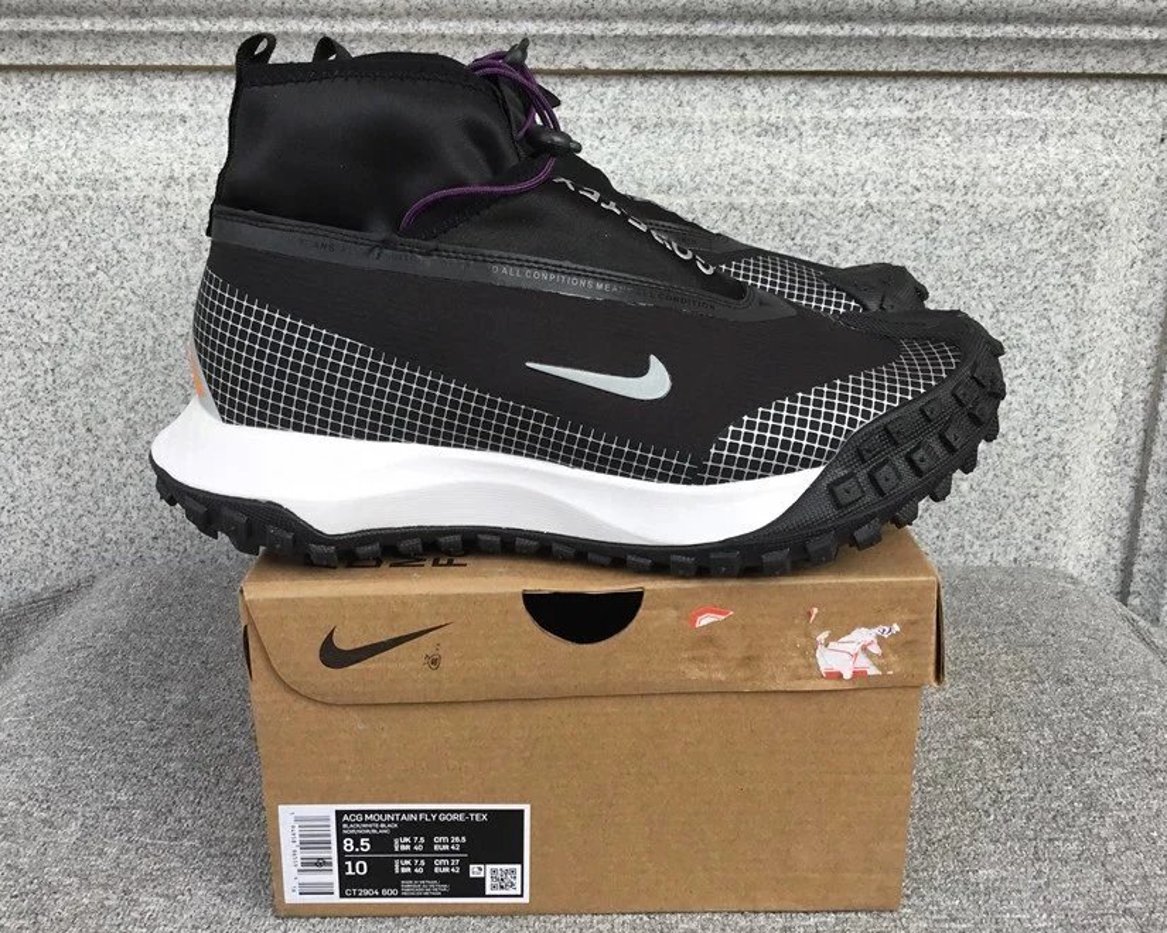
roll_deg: -0.1
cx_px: 580
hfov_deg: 54.2
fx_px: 1140
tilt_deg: -17.5
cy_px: 469
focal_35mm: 33
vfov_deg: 44.5
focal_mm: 3.3
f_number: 2.4
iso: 25
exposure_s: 1/328
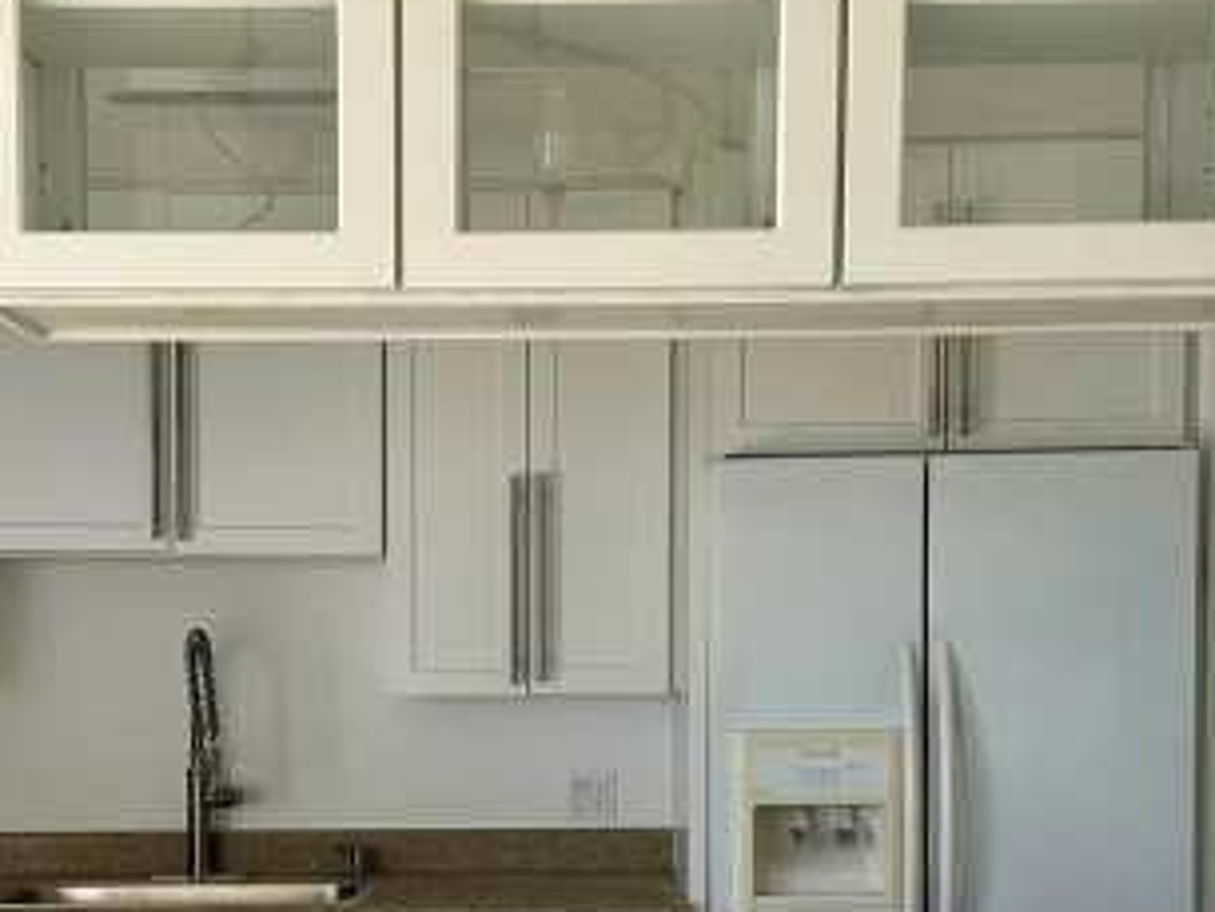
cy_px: 753
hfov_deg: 30.6
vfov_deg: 22.9
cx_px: 438
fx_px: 2212
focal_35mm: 63
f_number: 1.78
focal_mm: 6.86
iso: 64
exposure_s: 1/121
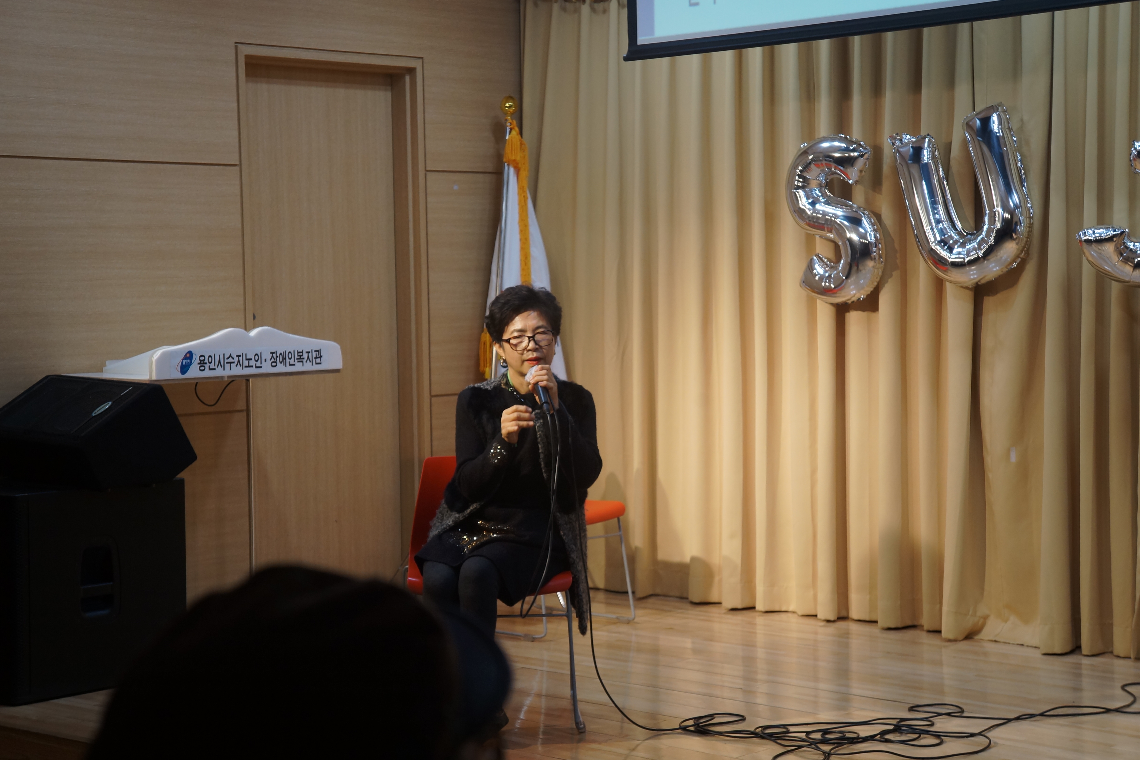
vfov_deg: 19.1
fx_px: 2264
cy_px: 381
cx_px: 565
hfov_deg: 28.3
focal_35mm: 72
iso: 500
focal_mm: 47
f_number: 5
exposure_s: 1/80
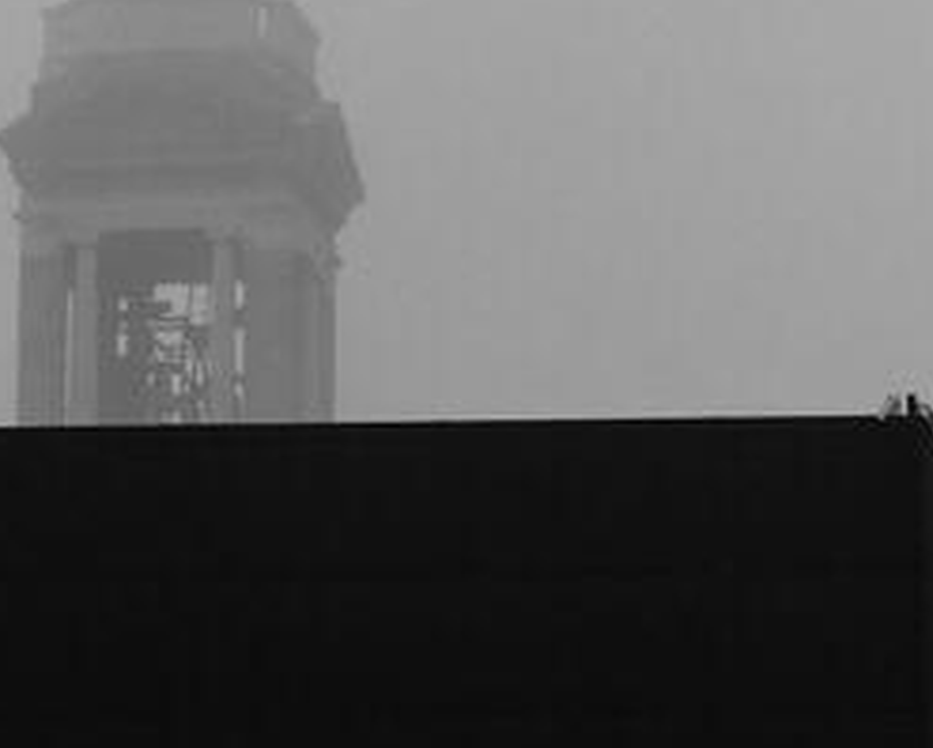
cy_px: 11
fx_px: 7075
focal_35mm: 256
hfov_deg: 7.5
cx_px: 567
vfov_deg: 6.0
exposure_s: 1/2000
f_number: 4
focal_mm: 54
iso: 1600
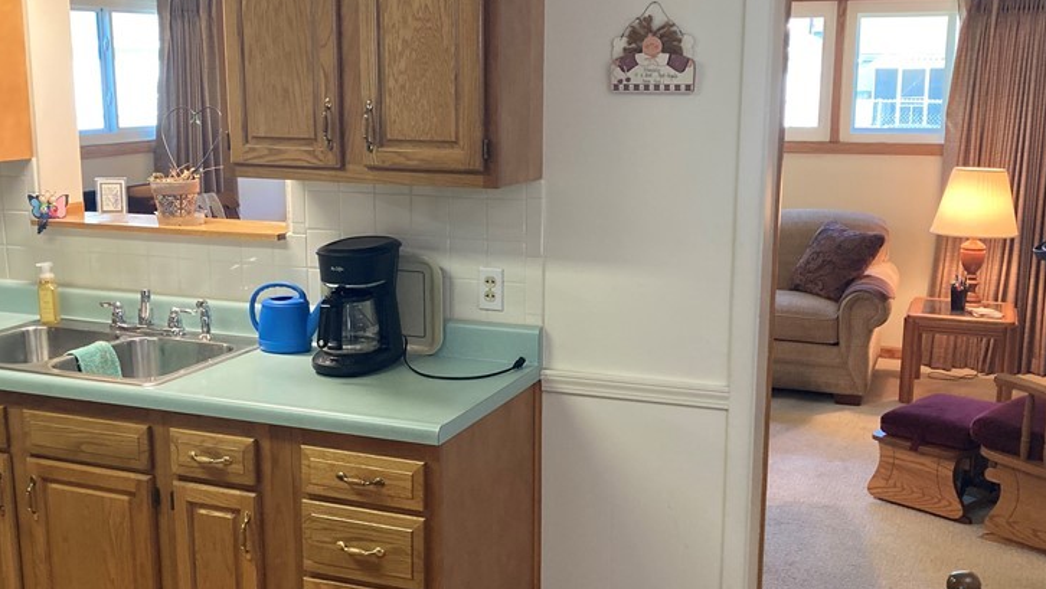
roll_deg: -0.2
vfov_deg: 27.7
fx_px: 1193
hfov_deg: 47.3
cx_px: 504
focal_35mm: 43
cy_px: 336
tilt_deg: -12.1
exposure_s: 1/60
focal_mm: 3.99
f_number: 1.8
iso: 200
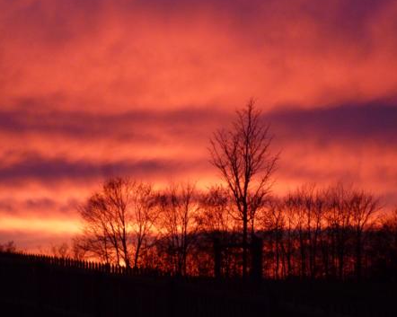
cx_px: 214
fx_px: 1444
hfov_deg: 15.6
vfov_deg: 12.5
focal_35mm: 123
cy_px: 139
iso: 400
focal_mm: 15.5
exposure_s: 1/60
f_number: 5.8
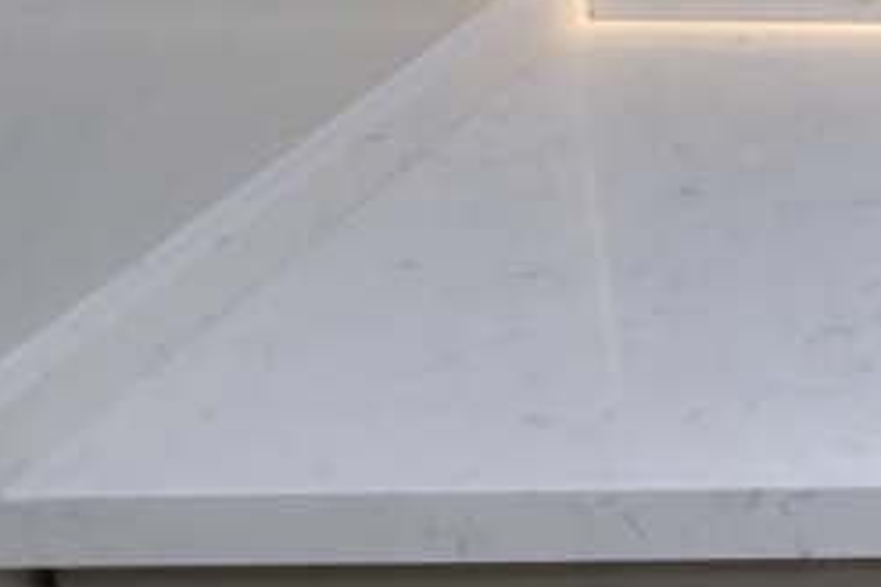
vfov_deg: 16.3
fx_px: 1933
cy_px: -200
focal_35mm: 79
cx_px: 1812
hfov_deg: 17.4
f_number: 1.9
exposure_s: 1/50
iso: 80
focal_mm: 2.2
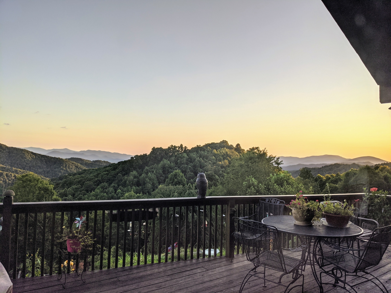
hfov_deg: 65.3
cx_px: 196
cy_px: 146
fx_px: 305
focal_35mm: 27
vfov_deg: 51.4
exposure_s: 1/331
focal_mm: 4.38
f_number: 1.73
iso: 58
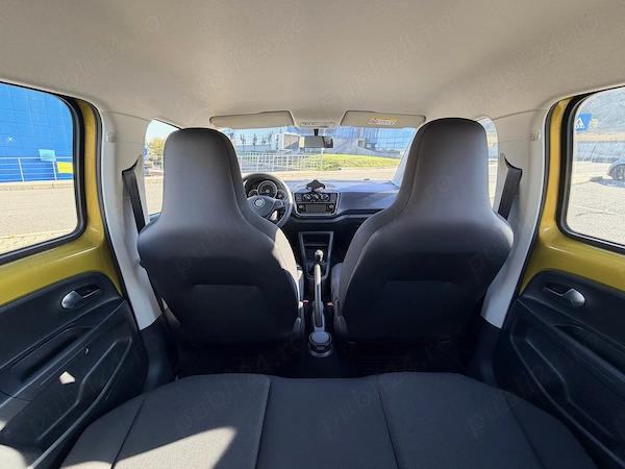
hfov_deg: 102.1
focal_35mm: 14
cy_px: 234
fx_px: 253
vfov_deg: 85.7
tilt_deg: -16.2
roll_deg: -5.0
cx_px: 312
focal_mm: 2.22
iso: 80
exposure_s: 1/121
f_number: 2.2
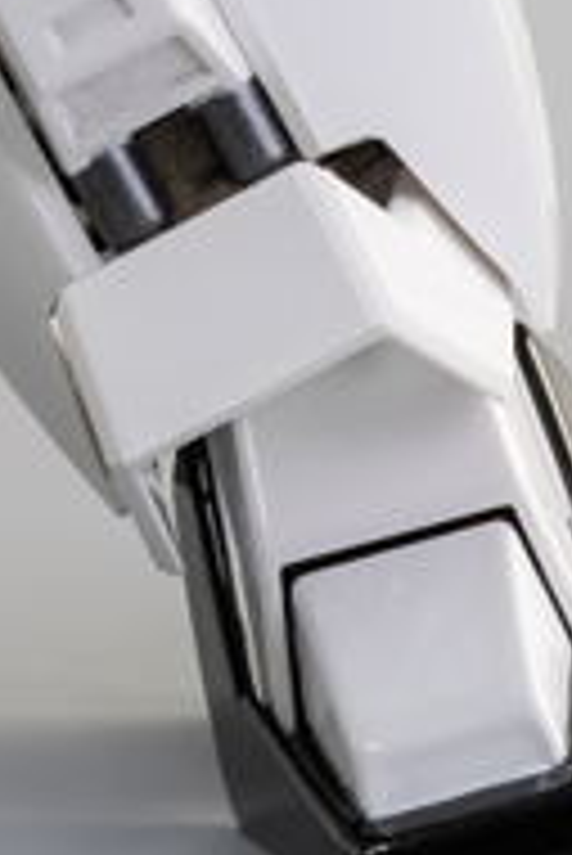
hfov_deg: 2.4
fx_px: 13488
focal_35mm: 567
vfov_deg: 3.6
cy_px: -1332
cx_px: -905
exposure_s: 1/3
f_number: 13
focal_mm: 90
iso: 160
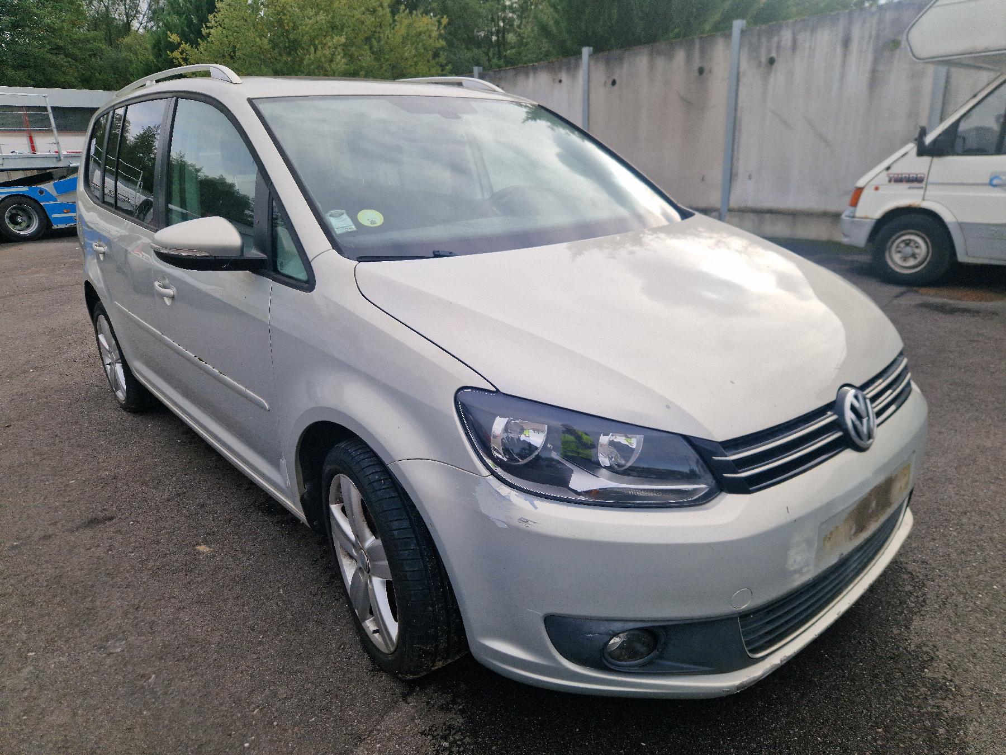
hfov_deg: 73.9
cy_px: 378
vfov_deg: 58.9
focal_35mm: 23
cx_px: 503
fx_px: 668
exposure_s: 1/909
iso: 50
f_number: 1.8
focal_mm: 5.4
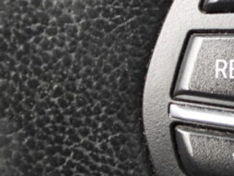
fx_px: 1096
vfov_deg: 9.2
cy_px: 57
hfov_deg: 11.9
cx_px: 285
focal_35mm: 162
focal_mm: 6.3
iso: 100
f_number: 3.2
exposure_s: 1/80
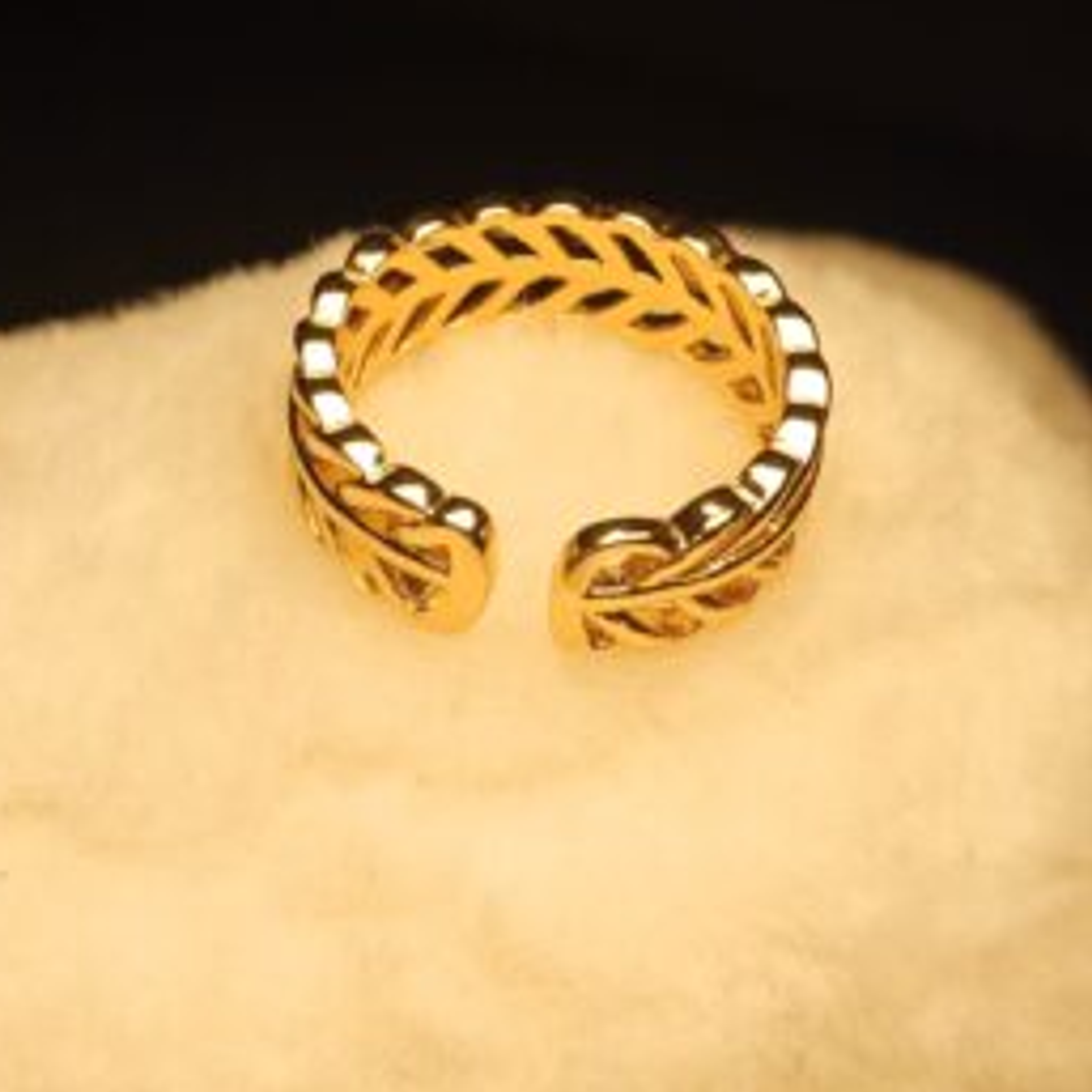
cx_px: 582
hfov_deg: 27.3
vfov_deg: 26.6
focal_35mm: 63
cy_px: 151
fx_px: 2248
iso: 50
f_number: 1.8
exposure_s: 1/100
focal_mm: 3.98
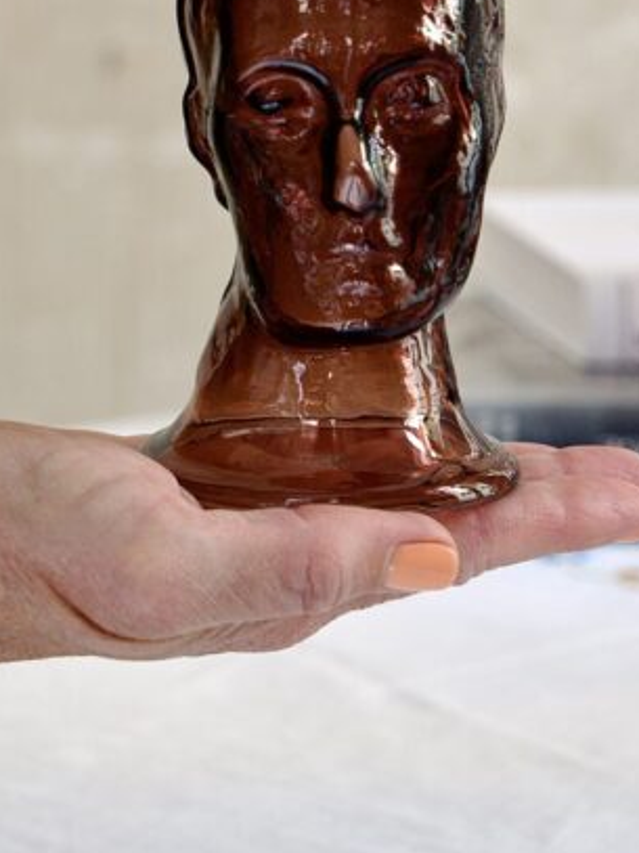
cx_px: 341
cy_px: 168
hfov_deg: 13.0
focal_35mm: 114
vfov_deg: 17.1
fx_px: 2807
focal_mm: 29
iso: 200
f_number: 3.7
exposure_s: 1/60
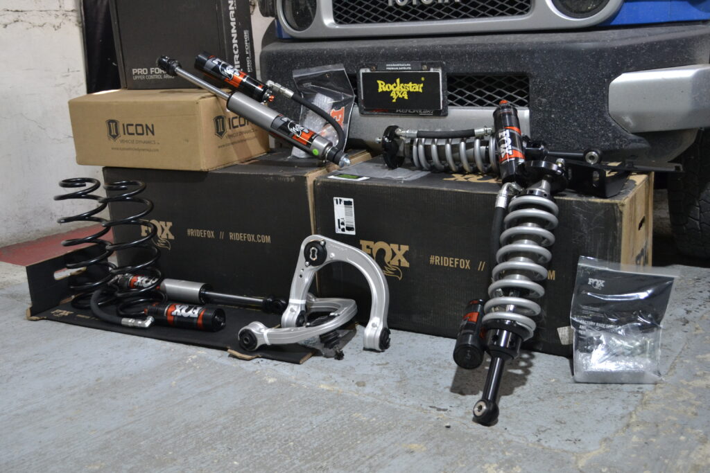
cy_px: 236
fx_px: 710
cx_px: 355
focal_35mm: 36
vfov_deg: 36.9
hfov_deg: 53.1
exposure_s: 1/60
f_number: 4
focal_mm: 24
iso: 1400
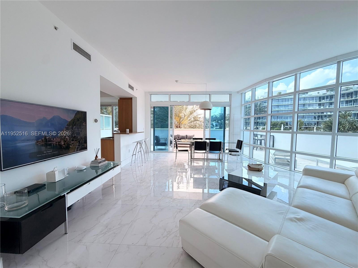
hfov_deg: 102.1
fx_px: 145
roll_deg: -0.6
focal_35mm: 14
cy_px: 134
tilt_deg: -3.0
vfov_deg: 85.7
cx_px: 179
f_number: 2.2
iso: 50
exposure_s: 1/223
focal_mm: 2.22
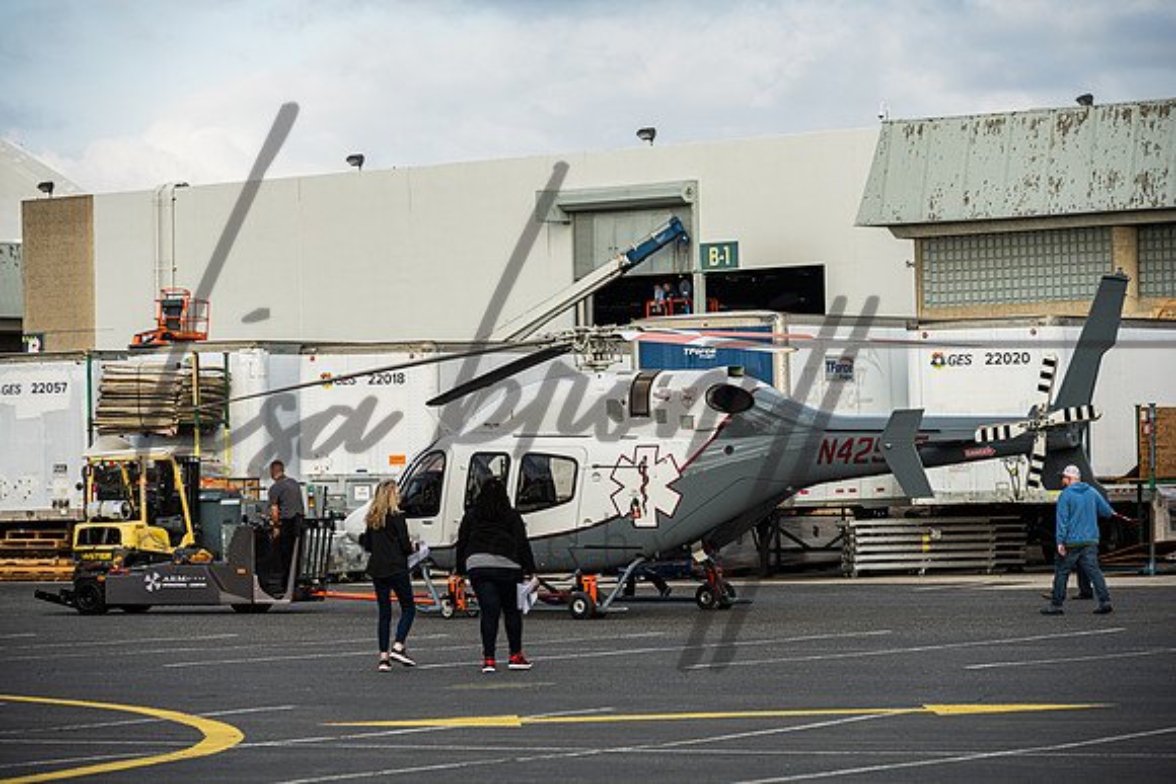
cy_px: 392
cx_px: 588
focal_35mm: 170
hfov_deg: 12.1
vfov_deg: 8.1
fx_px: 5554
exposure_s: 1/500
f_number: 7.1
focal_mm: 170
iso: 320
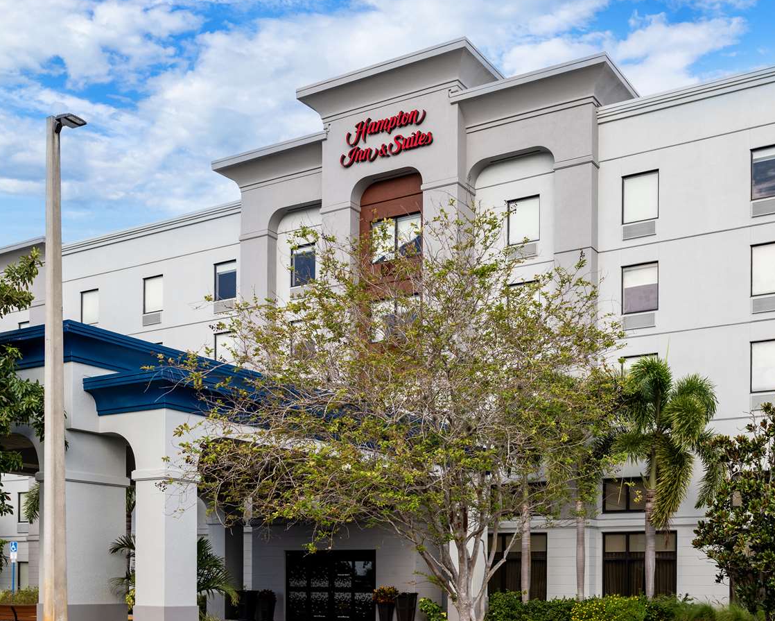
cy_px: 314
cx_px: 393
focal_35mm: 39
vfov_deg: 38.2
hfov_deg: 46.8
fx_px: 895
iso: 250
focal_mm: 31
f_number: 8
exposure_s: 1/400
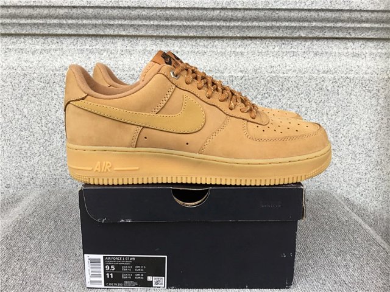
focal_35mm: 31
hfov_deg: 58.4
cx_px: 195
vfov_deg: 45.4
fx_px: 349
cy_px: 146
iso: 25
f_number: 2.4
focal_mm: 3.3
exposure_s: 1/137
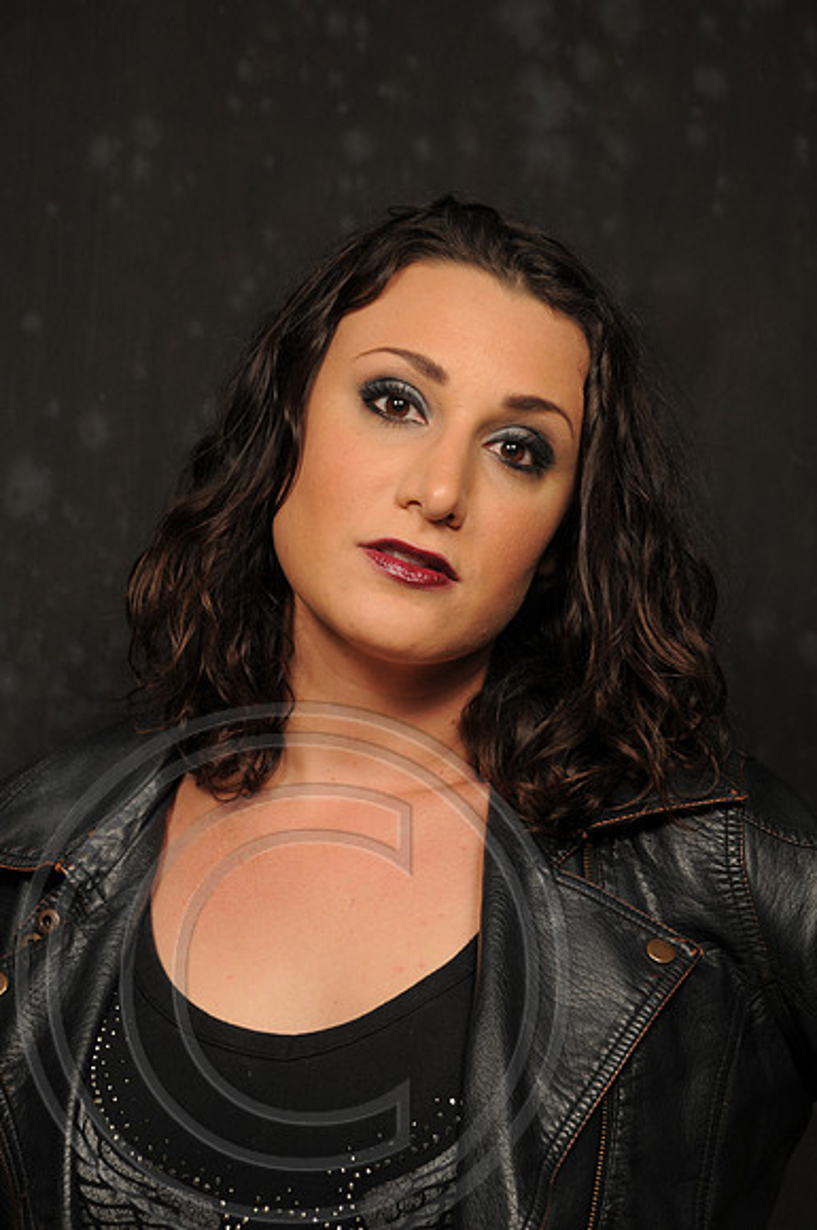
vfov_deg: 17.1
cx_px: 408
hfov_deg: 11.4
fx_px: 4097
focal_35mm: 120
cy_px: 615
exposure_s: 1/100
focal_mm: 80
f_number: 7.1
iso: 200
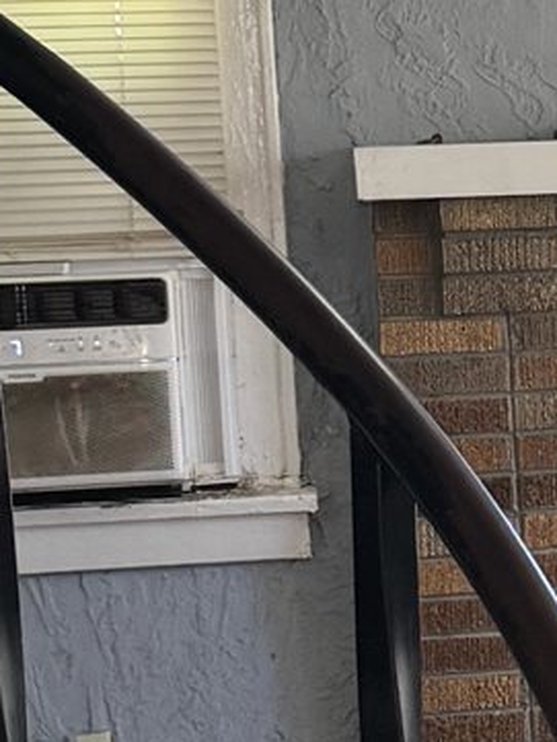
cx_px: 1167
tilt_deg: -6.9
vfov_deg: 12.9
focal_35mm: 153
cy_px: 391
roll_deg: +2.0
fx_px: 3281
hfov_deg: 9.0
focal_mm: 6.76
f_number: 1.78
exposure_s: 1/60
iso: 125
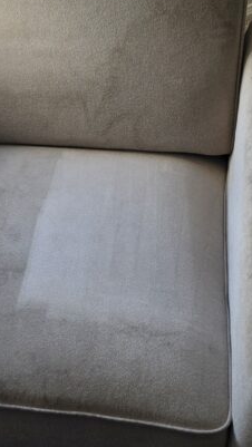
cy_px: 215
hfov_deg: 18.7
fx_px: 759
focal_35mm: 64
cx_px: 67
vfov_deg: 32.8
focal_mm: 6.5
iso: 25
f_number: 1.4
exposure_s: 1/359
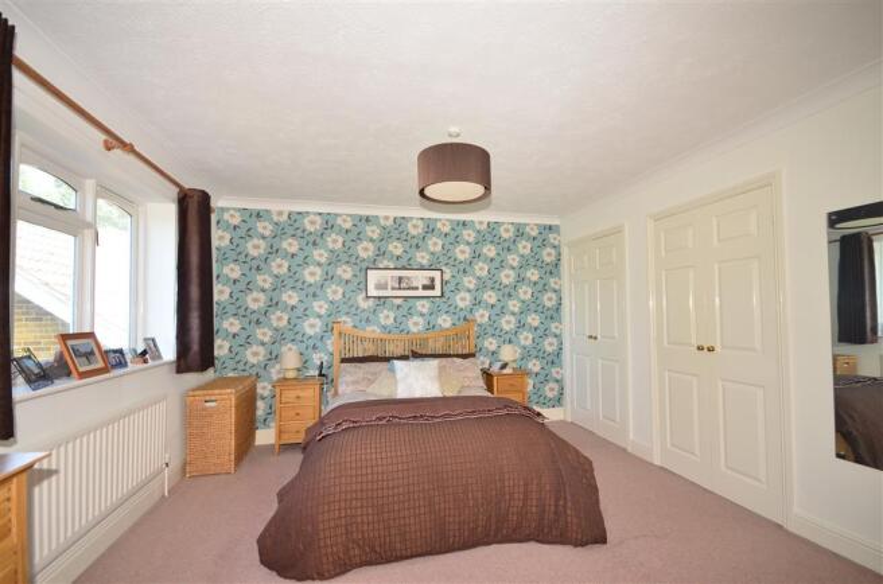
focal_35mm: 15
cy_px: 292
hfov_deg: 100.5
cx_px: 442
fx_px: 367
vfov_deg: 77.0
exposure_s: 1/25
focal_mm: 10
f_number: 5
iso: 200
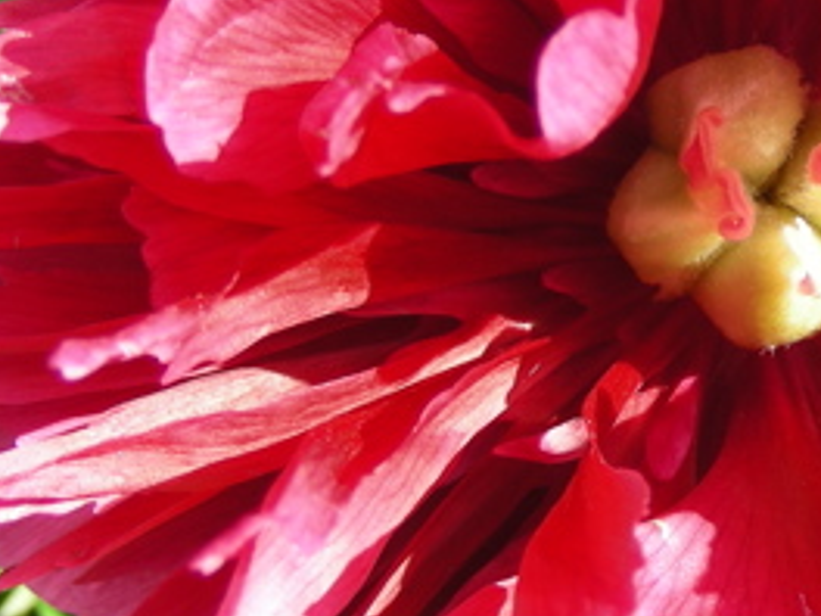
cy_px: 212
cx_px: 771
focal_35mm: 92
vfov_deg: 16.0
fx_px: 2182
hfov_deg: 20.8
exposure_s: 1/90.5
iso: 50
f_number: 3.5
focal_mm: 6.3
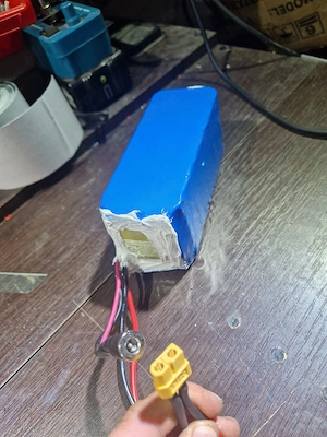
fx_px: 290
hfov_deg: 58.9
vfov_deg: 73.9
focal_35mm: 23
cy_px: 218
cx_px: 164
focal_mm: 5.4
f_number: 1.8
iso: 160
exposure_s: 1/100
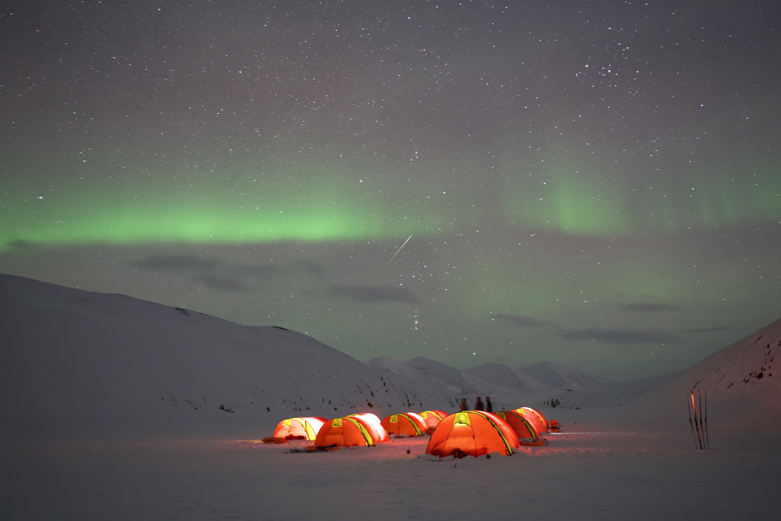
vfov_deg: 45.0
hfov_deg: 63.7
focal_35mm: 29
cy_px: 260
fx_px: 629
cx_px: 390
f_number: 2.8
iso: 2000
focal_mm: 29
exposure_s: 25
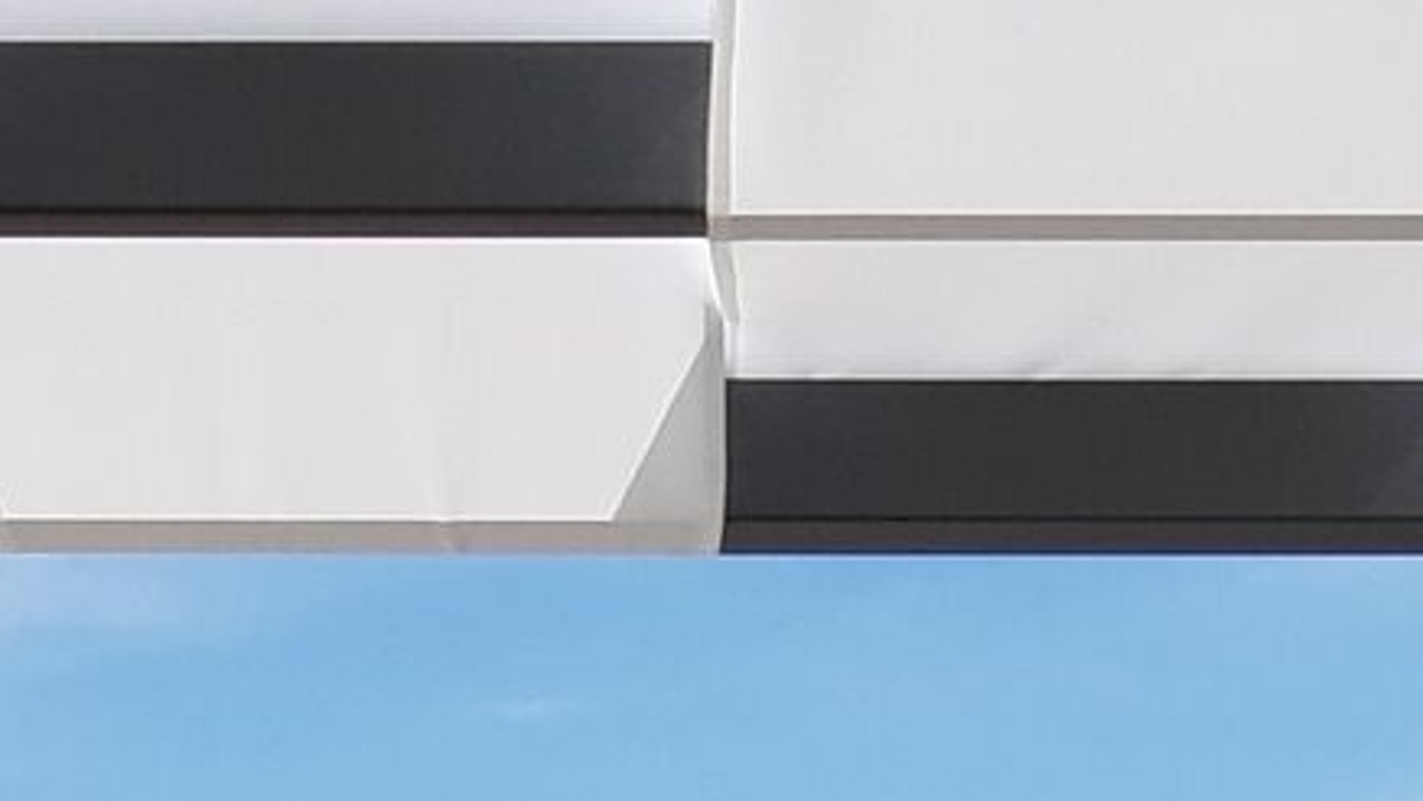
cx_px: 778
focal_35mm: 138
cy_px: 2436
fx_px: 5208
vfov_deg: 7.6
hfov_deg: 15.6
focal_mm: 3.93
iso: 40
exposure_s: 1/1792
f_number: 1.7
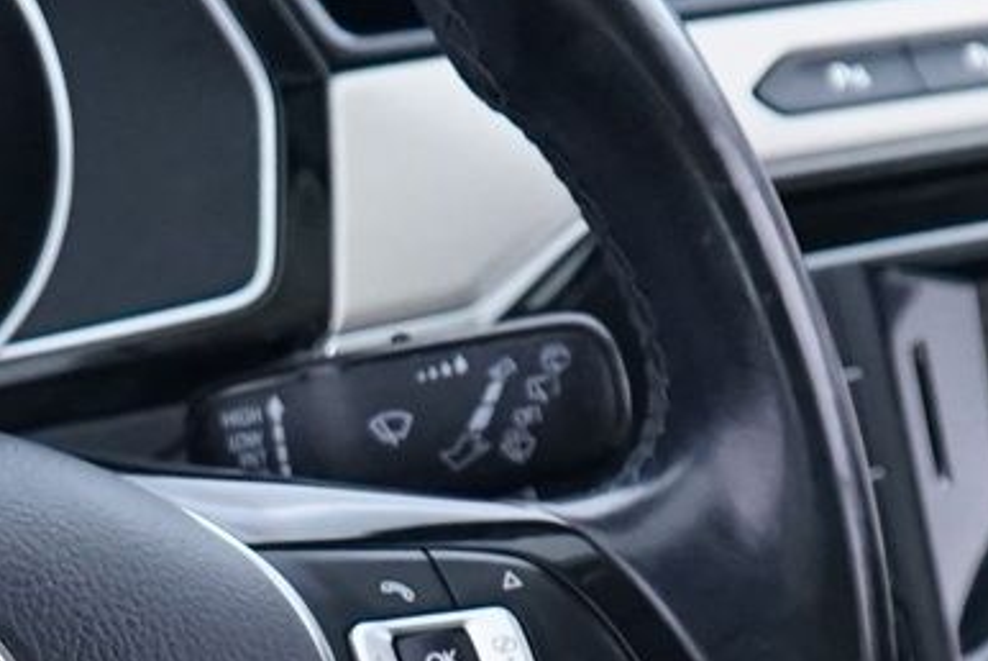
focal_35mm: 207
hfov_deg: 9.9
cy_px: 998
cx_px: 125
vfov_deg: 6.6
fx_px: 5685
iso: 2000
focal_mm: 32
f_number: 4
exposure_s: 1/15
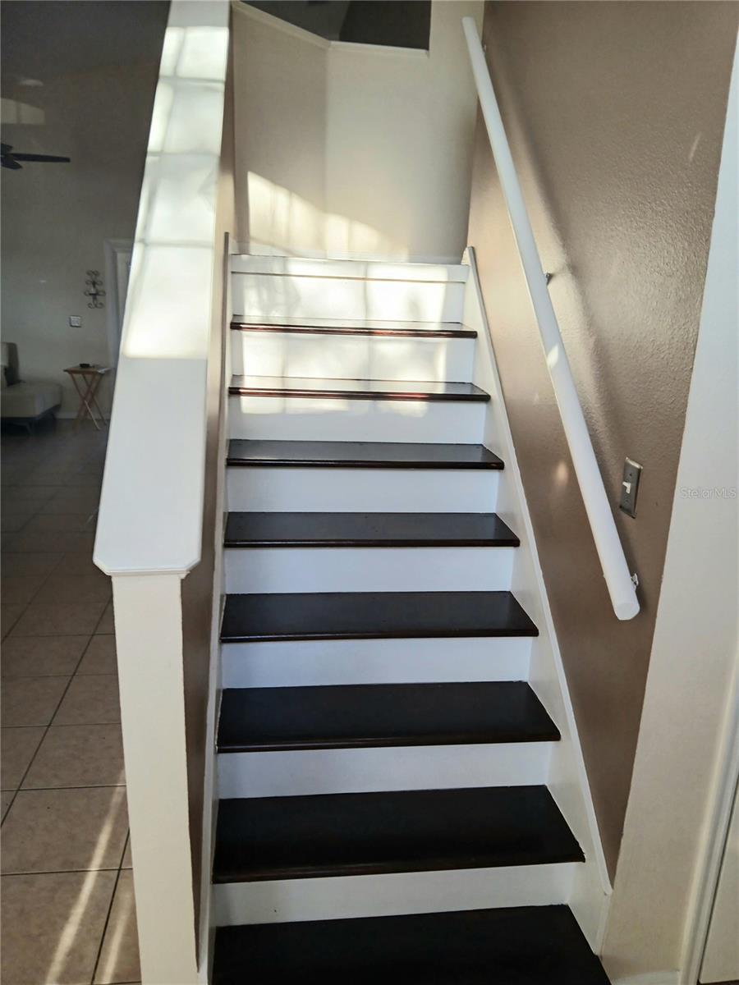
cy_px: 492
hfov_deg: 53.1
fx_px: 740
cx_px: 370
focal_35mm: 26
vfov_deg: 67.3
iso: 32
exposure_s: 1/60.2
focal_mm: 3.98
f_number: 1.8
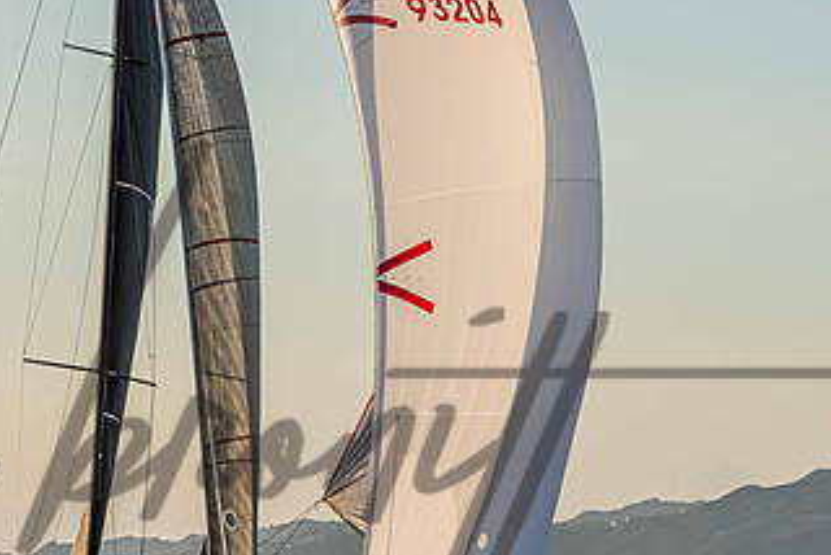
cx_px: 342
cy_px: 351
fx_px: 6908
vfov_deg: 4.6
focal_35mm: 299
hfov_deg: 6.9
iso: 640
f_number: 8
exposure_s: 1/1250
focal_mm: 120
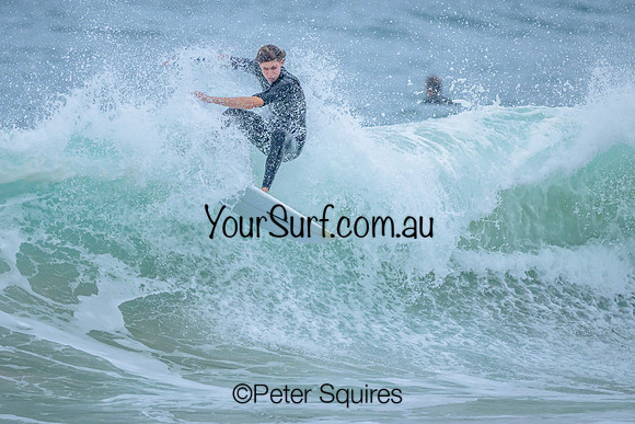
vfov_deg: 1.3
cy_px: 164
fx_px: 19369
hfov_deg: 1.9
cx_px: 266
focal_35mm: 1098
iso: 1100
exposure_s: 1/3200
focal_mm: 800
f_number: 6.3
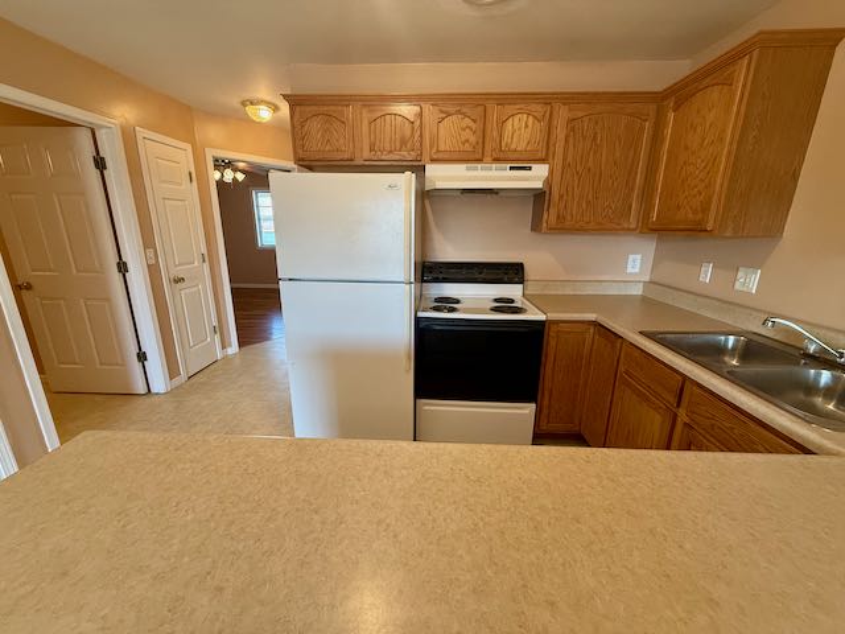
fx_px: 342
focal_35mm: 14
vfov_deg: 85.7
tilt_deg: -14.8
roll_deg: -0.1
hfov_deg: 102.1
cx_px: 422
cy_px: 317
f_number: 2.2
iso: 250
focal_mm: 2.22
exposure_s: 1/120
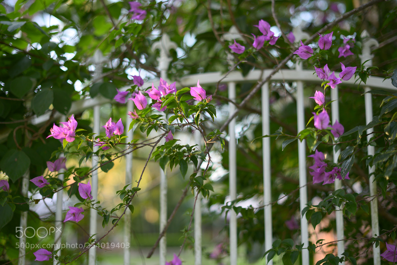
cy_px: 132
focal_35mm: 50
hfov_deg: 39.6
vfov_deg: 27.0
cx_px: 198
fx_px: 552
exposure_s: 1/100
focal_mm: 50
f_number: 2
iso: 100
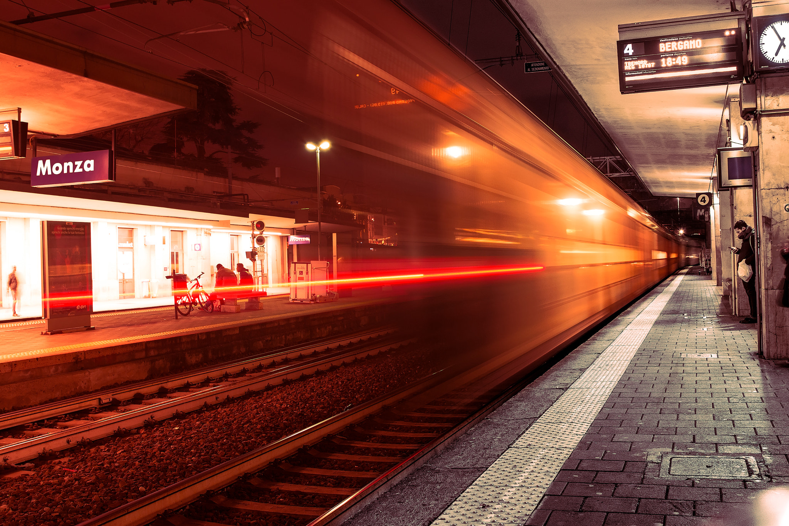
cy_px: 263
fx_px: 789
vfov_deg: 36.9
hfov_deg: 53.1
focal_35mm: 36
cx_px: 394
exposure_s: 1.3
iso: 640
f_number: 5.6
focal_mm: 24
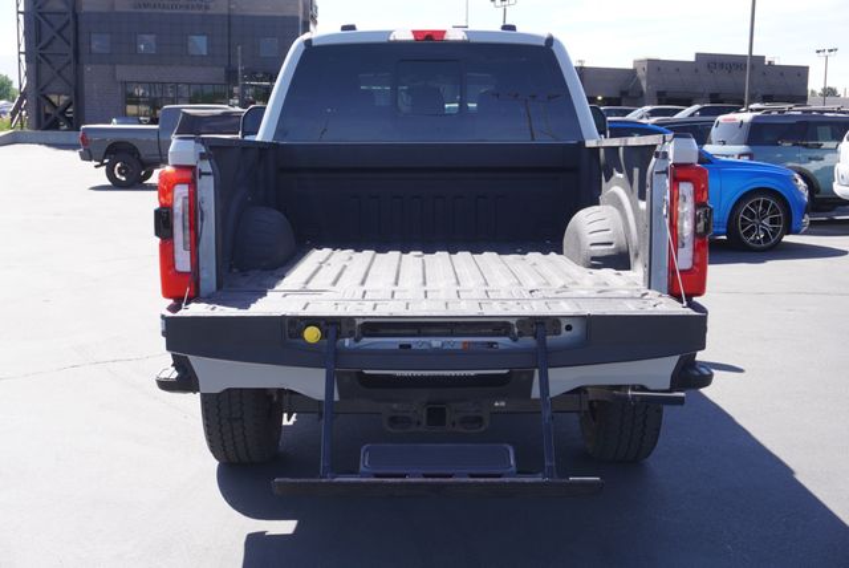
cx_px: 424
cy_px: 284
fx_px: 1027
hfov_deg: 44.9
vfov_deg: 30.9
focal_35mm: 44
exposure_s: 1/125
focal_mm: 29
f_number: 7.1
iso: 100
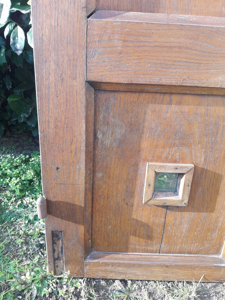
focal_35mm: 28
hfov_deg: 49.7
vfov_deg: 63.4
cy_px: 150
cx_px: 112
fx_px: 243
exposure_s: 1/128
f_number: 1.9
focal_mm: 3.7
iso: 40
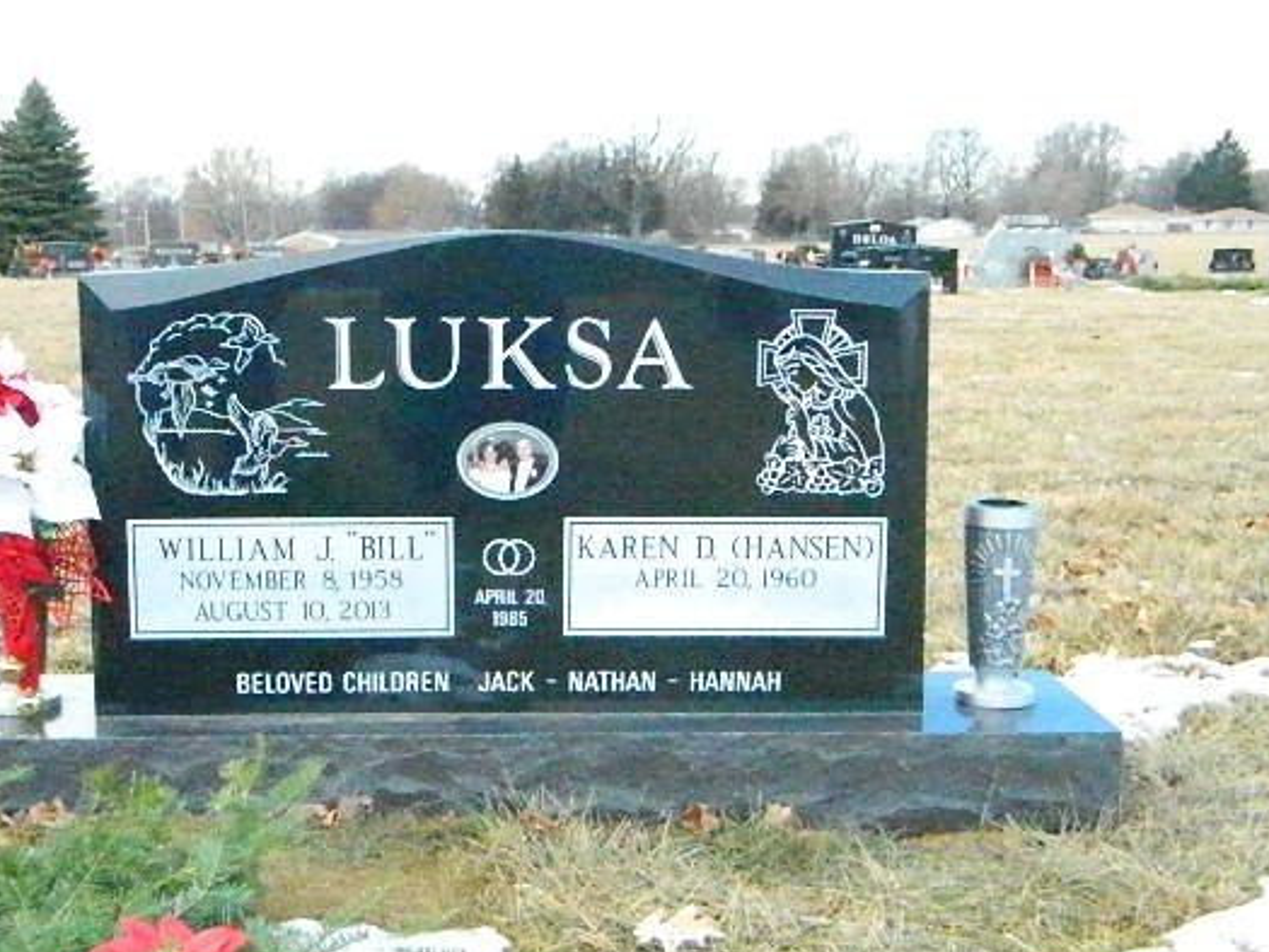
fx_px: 1833
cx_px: 520
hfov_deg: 38.1
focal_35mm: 50
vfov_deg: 29.1
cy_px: 519
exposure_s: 1/1000
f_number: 9.8
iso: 6400
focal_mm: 7.3
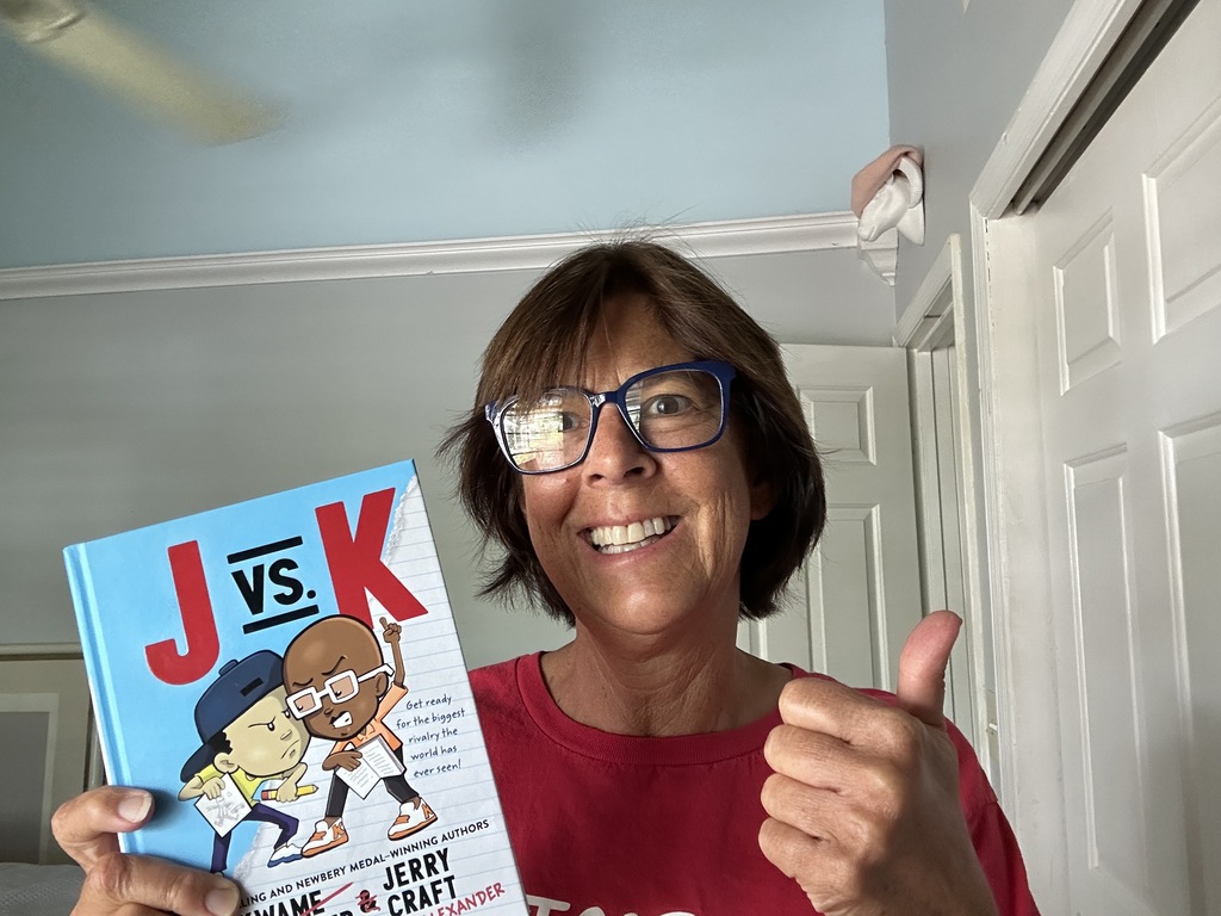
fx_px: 1058
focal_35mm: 30
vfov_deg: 46.8
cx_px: 610
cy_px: 458
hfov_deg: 60.0
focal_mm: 2.69
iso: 250
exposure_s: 1/40
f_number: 1.9
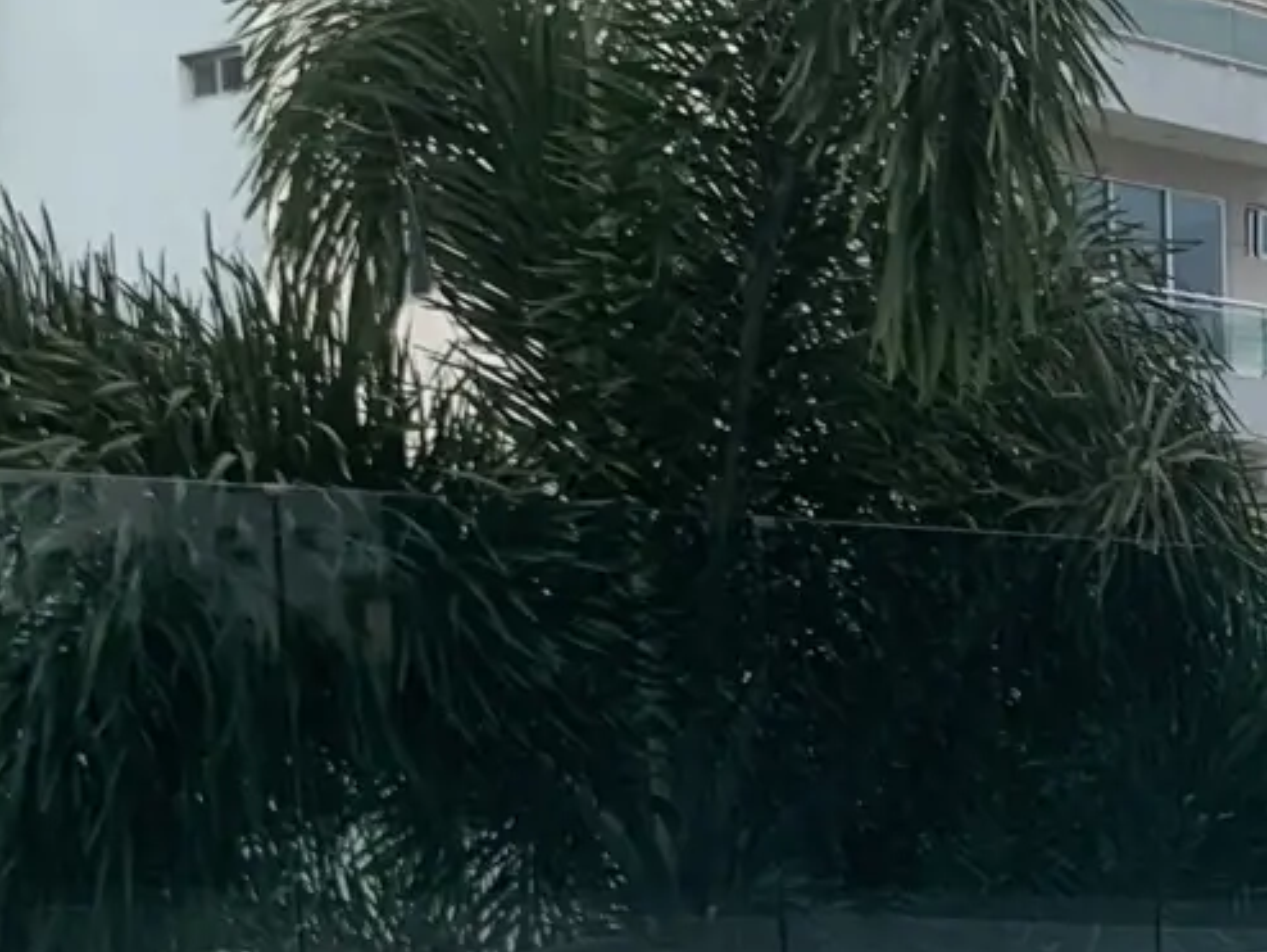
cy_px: 1304
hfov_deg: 18.6
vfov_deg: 14.0
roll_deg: +0.9
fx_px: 3699
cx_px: 1431
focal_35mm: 101
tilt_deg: -7.5
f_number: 1.8
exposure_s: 1/1661
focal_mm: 4.25
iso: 25
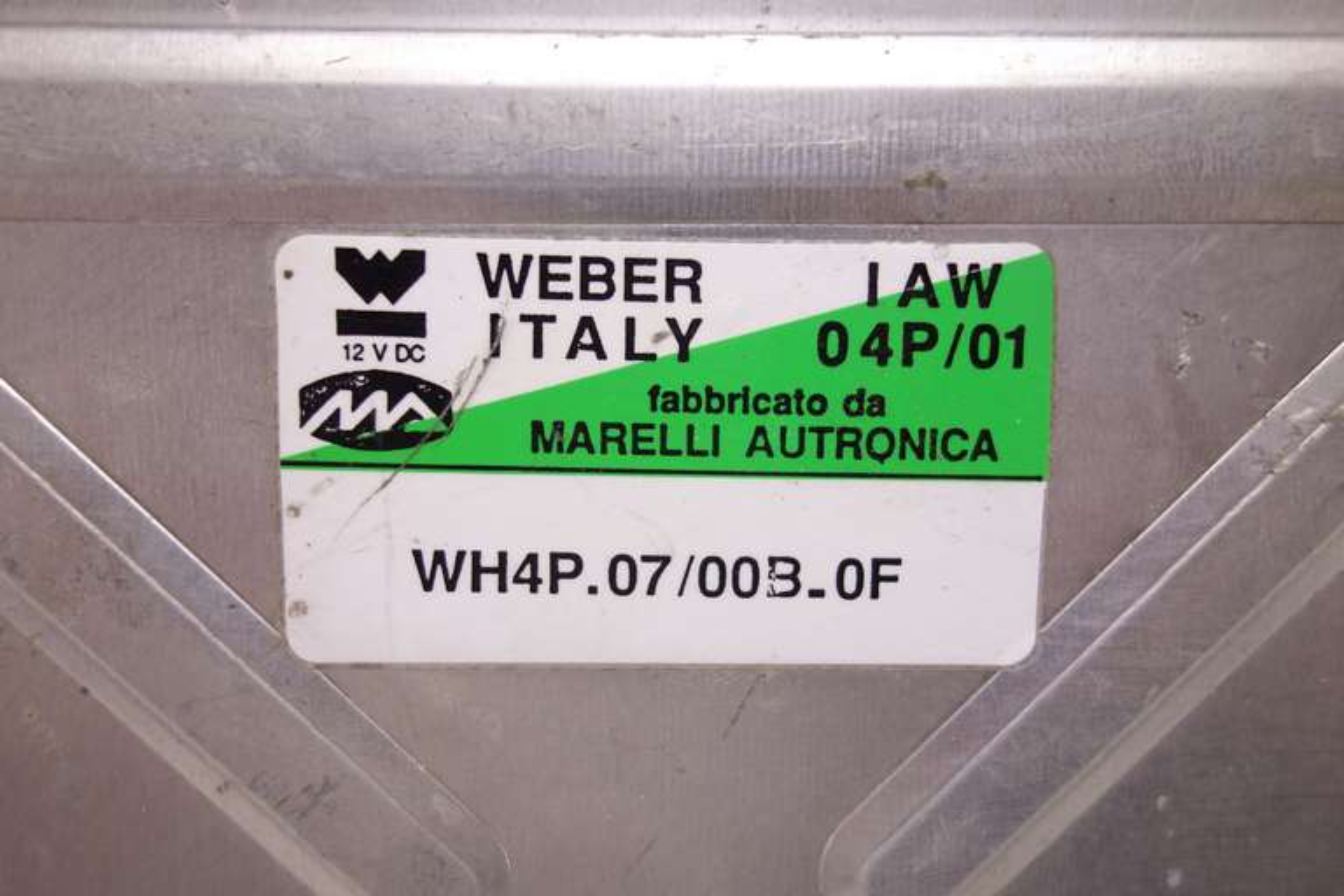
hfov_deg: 65.5
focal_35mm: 28
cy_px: 448
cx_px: 672
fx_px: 1045
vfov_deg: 46.4
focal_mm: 10.4
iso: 125
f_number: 2.5
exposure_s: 1/100
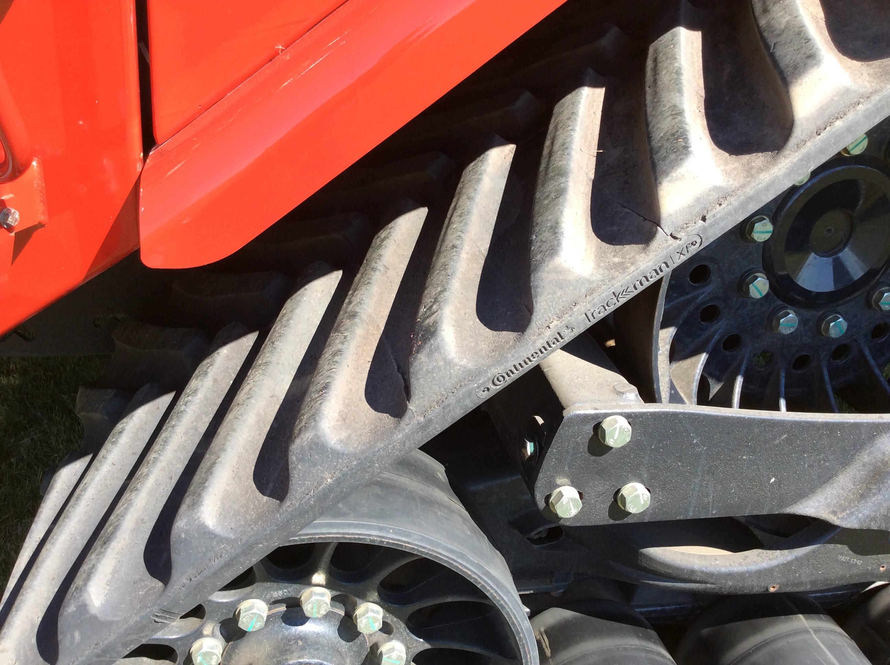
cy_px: 332
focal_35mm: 32
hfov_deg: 56.9
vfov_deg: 44.1
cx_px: 445
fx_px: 822
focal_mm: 3.3
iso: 32
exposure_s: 1/369
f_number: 2.4
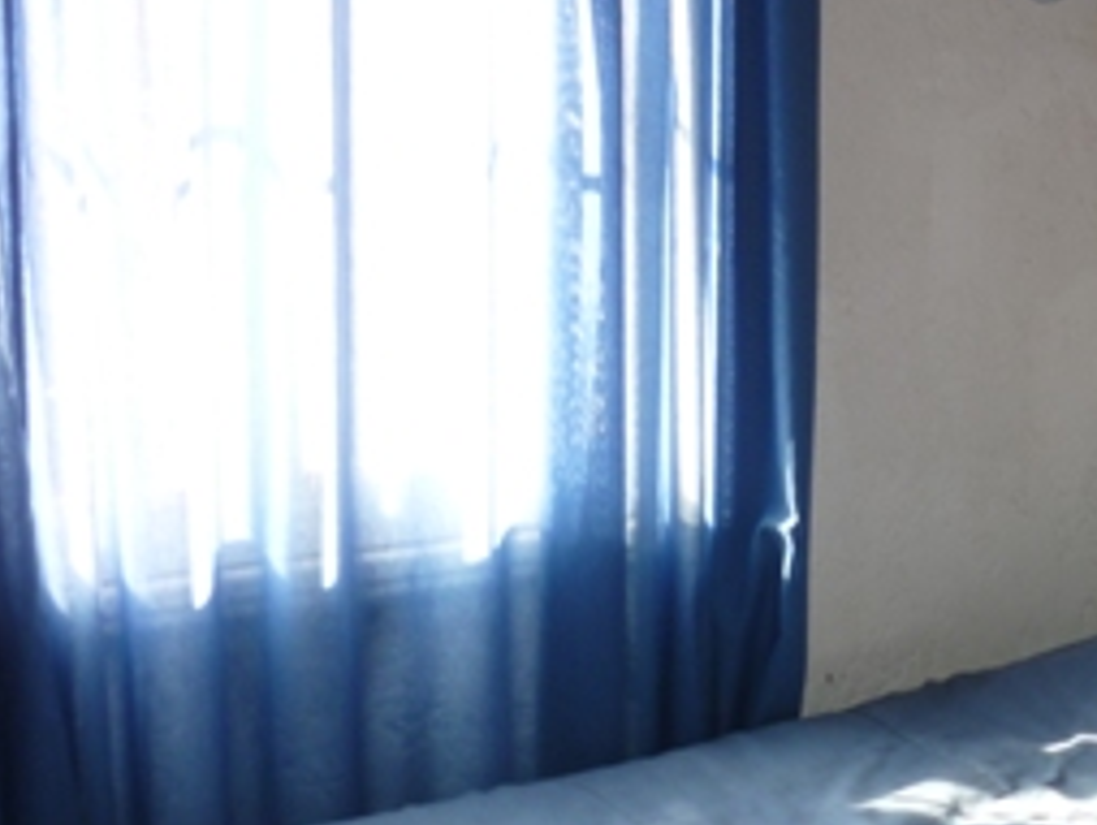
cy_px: 626
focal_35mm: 83
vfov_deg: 17.7
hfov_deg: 21.8
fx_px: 2633
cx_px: 1317
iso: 100
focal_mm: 5.5
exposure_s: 1/30
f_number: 2.8
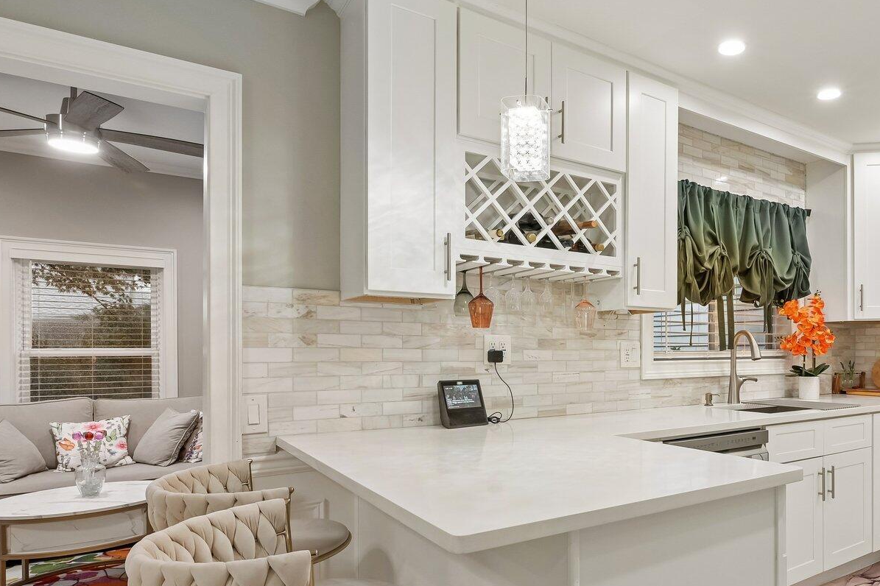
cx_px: 604
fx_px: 586
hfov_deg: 71.1
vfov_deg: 52.5
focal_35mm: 24
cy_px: 369
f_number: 11
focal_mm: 14
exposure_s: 1/13
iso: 400
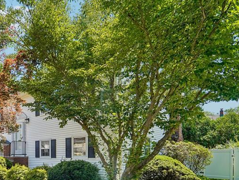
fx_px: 187
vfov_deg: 46.9
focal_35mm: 27
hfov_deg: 59.8
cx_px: 46
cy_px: 158
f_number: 8
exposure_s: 1/200
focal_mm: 14
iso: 400
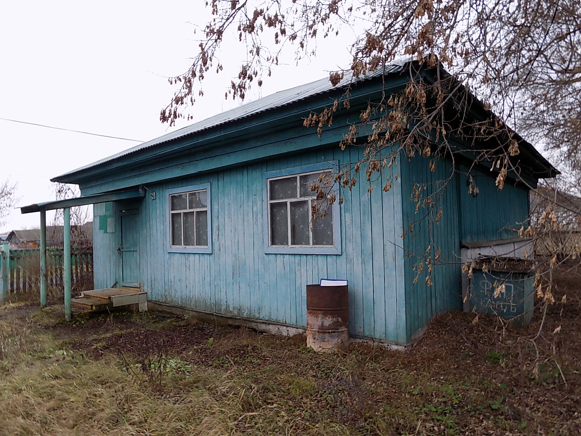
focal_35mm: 23
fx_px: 386
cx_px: 290
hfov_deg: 73.9
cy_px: 218
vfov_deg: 58.9
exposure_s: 1/30
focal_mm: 4
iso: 100
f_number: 3.1
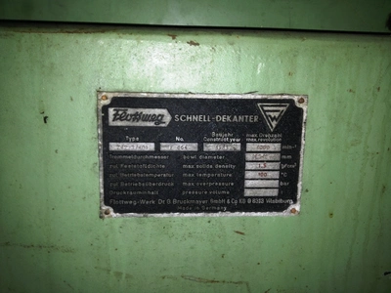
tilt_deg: -12.3
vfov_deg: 42.9
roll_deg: -2.5
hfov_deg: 55.4
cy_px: 146
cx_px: 196
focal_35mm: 33
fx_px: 373
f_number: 2.4
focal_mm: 4.12
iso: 50
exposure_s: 1/16
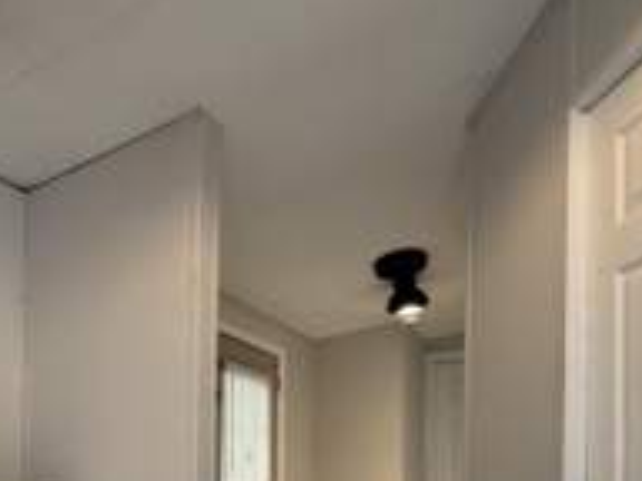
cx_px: 251
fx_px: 649
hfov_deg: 52.2
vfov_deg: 36.5
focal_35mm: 35
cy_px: 483
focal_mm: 2.22
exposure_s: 1/60
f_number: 2.2
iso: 200
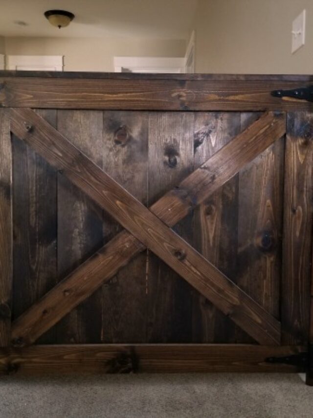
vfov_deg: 67.3
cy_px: 209
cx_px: 156
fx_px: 313
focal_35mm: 26
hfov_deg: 53.1
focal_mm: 4.25
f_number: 1.7
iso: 320
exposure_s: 1/10
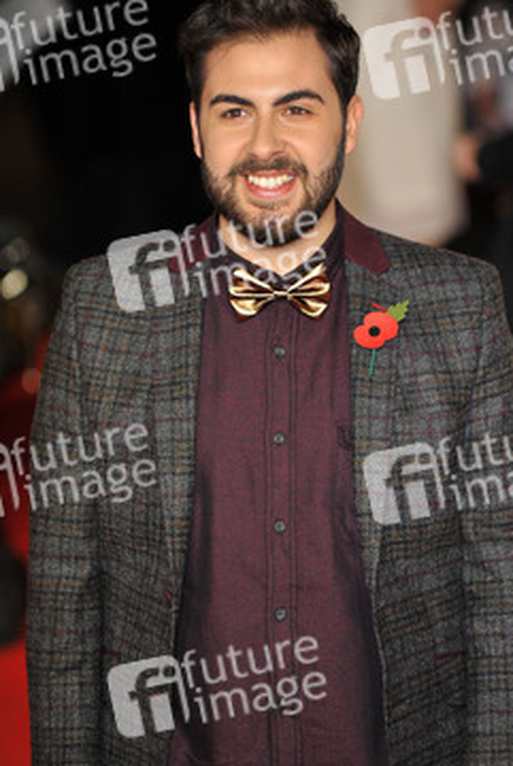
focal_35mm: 222
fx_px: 4731
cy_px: 368
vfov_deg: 9.3
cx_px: 280
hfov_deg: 6.2
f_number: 4
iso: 1000
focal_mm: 200
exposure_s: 1/250
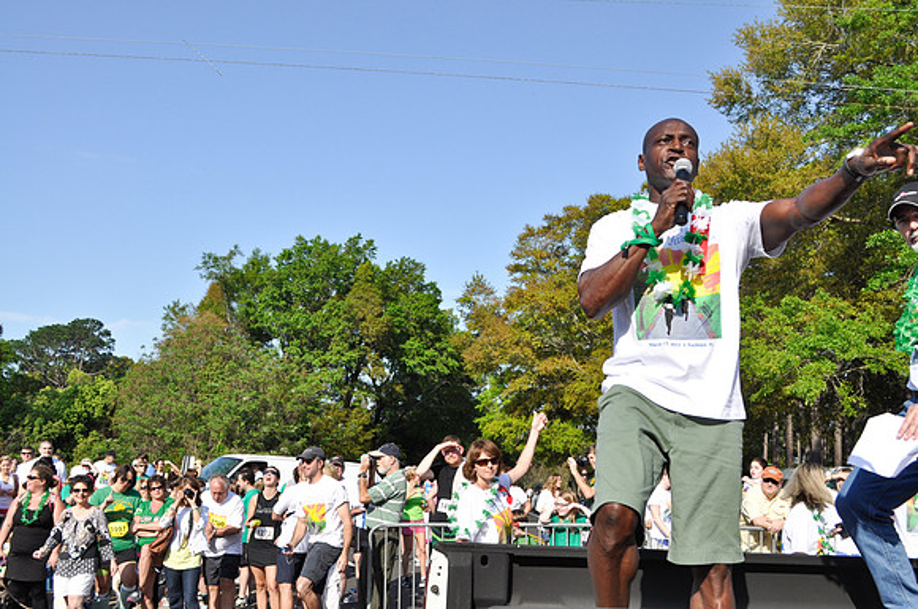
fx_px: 840
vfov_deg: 39.9
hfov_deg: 57.3
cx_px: 459
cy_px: 304
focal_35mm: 33
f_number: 8
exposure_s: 1/1250
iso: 400
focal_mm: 22
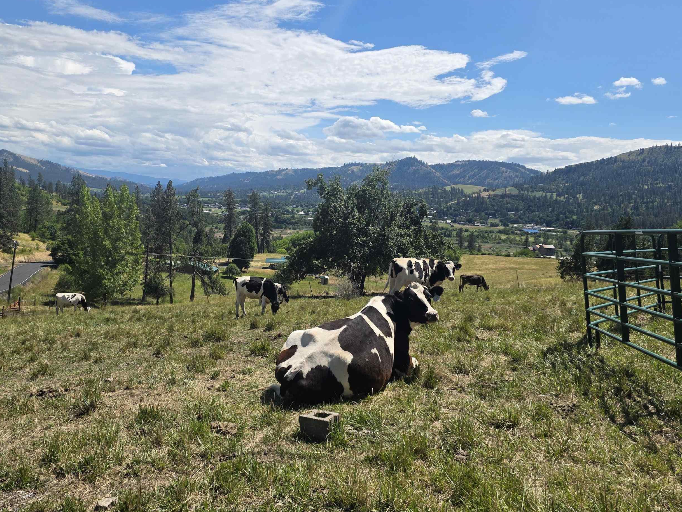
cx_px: 295
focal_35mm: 29
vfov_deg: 48.2
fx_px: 571
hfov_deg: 61.4
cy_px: 230
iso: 80
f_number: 1.7
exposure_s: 1/7626
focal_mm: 6.3
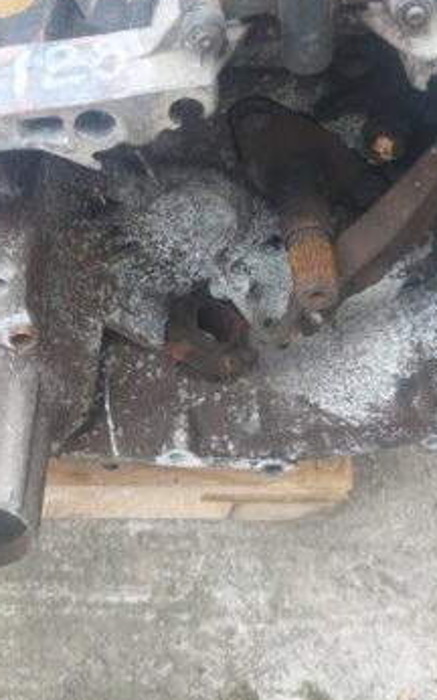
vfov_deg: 43.0
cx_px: 227
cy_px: 247
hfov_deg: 28.0
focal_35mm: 46
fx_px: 877
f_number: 1.8
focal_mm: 5.23
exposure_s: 1/100
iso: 50
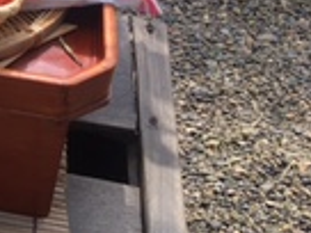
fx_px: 1222
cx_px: -370
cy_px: -101
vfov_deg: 10.6
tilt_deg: -28.7
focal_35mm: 136
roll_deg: -1.4
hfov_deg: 12.3
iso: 25
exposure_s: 1/277
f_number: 2.2
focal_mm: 4.15
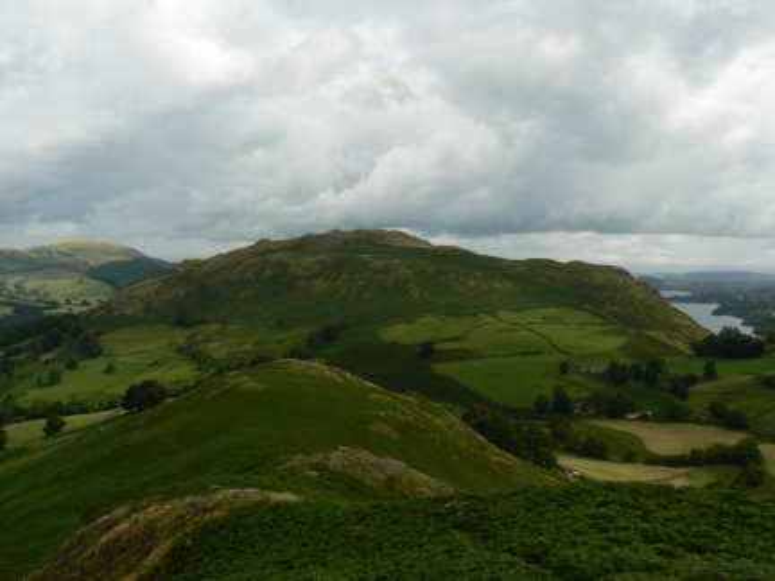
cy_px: 290
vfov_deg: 39.7
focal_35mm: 36
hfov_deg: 51.4
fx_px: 806
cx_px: 388
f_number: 6.3
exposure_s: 1/500
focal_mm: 6
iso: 80
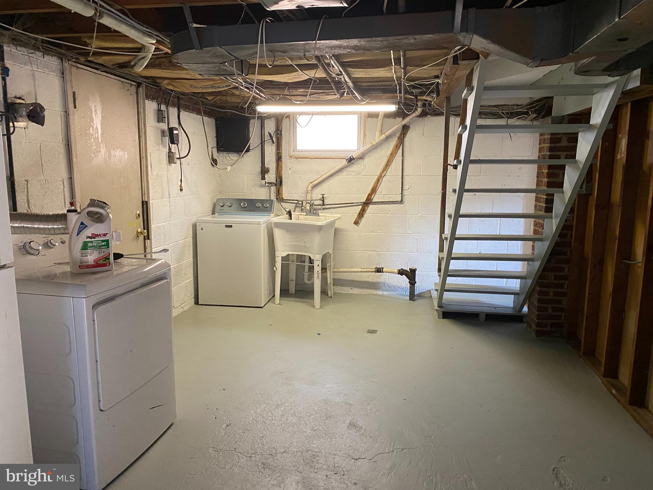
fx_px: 490
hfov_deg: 67.3
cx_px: 326
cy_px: 245
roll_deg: -0.8
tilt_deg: -8.6
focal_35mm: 26
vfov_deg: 53.1
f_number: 1.8
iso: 320
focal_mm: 4.25
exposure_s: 1/40
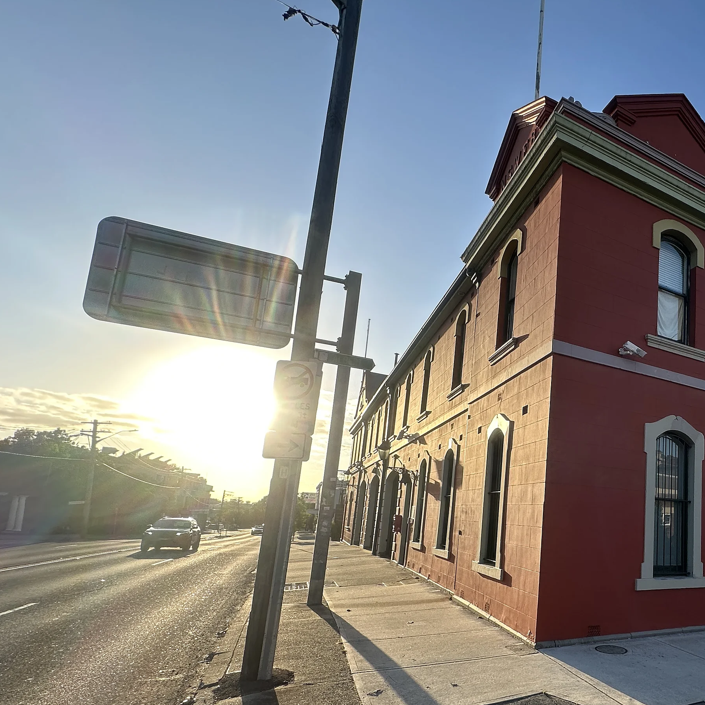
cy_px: 441
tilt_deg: +8.9
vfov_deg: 68.5
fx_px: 507
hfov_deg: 62.4
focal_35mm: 22
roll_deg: -2.1
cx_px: 584
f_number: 2.2
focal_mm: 2.22
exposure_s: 1/903
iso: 40
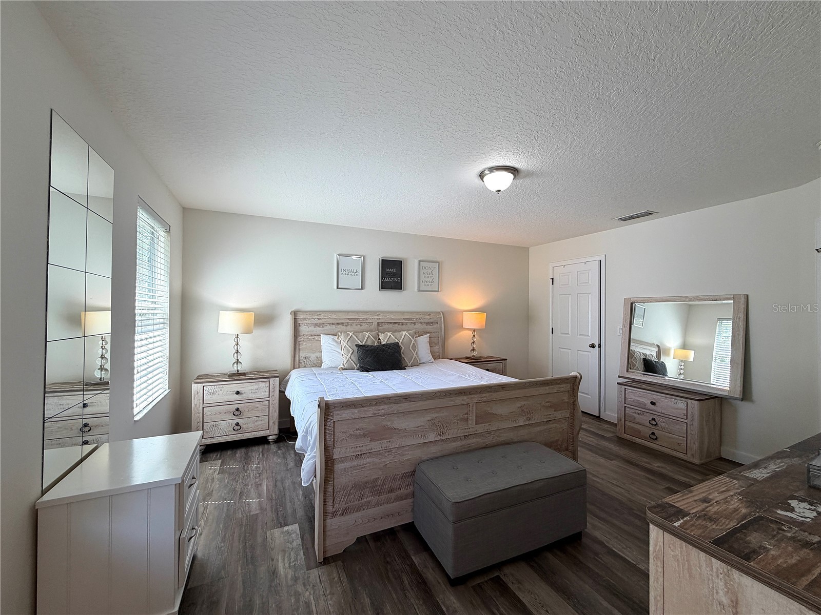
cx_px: 410
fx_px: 332
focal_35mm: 14
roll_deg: -0.5
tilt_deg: -0.2
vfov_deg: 85.7
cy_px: 308
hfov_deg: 102.1
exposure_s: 1/120
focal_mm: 2.22
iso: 80
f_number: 2.2
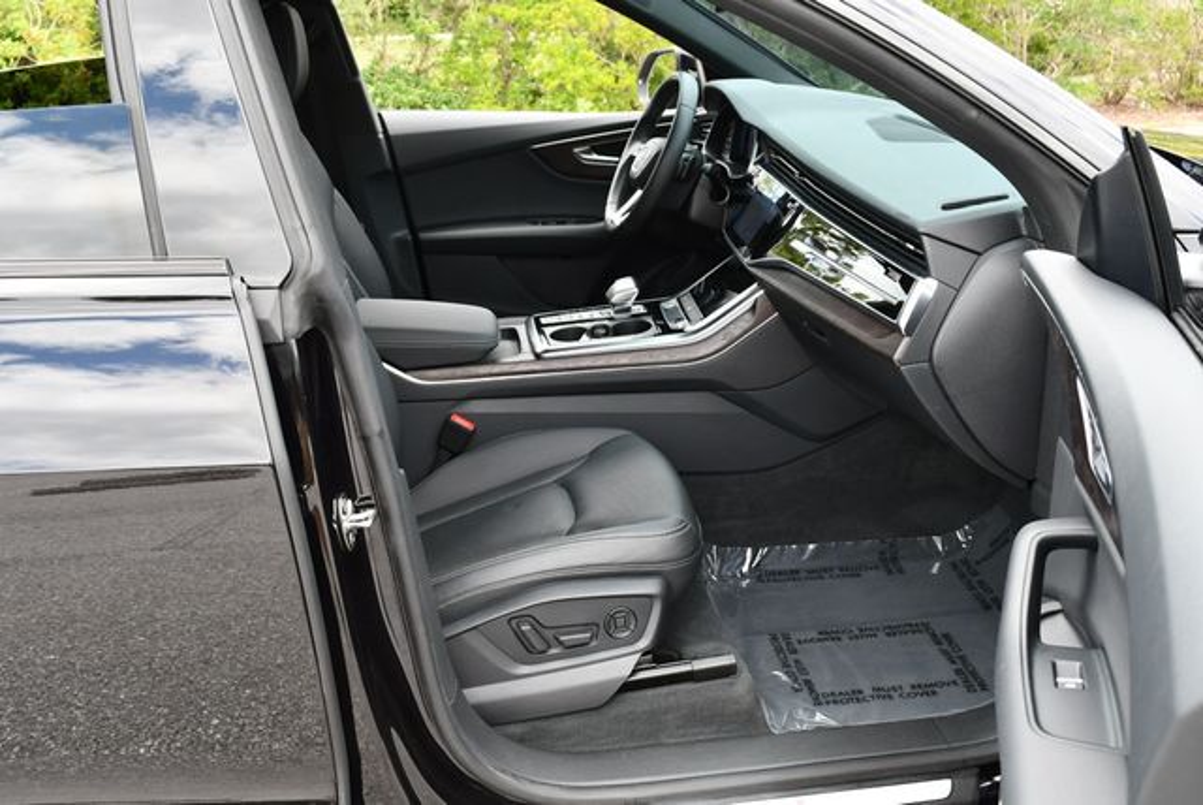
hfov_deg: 53.1
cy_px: 402
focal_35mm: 36
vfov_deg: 36.9
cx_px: 602
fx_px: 1204
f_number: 5
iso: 400
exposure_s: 1/250
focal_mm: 18
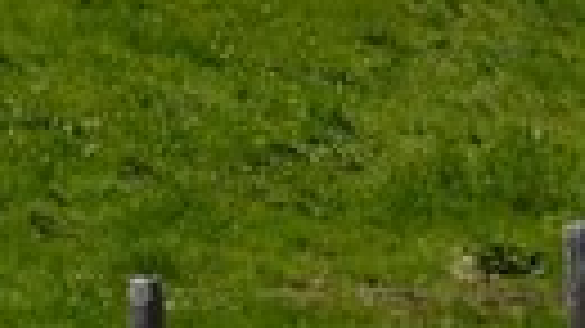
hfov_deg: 4.9
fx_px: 6786
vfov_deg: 2.8
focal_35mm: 438
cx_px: -36
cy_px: 687
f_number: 10
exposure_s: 1/320
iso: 200
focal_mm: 55
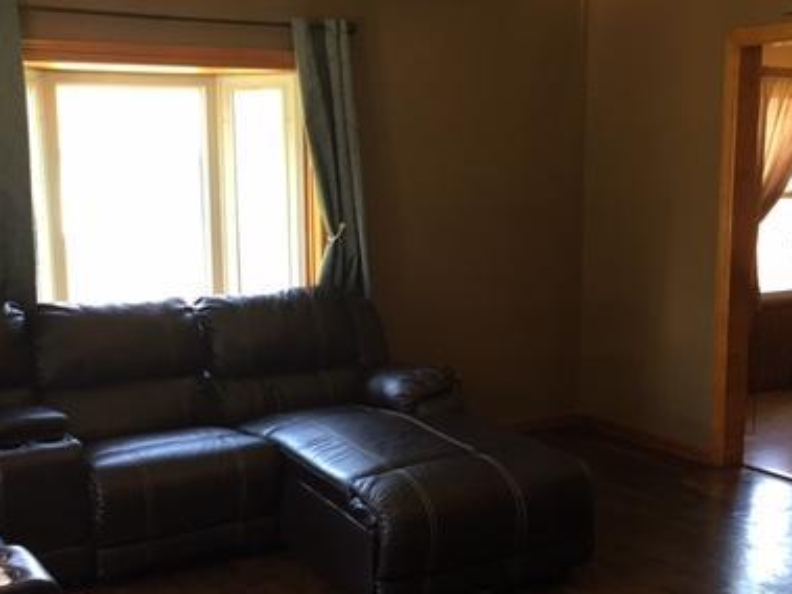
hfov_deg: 38.9
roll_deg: -0.2
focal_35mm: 49
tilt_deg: -8.8
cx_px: 397
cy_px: 333
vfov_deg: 29.6
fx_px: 1121
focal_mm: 4.15
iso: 80
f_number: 2.2
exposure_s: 1/30
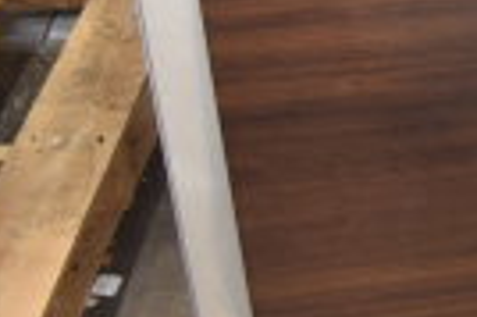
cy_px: -205
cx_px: 1057
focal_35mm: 123
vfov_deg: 10.6
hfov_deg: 13.4
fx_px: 1628
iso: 1250
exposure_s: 1/30
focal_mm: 18
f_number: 3.5
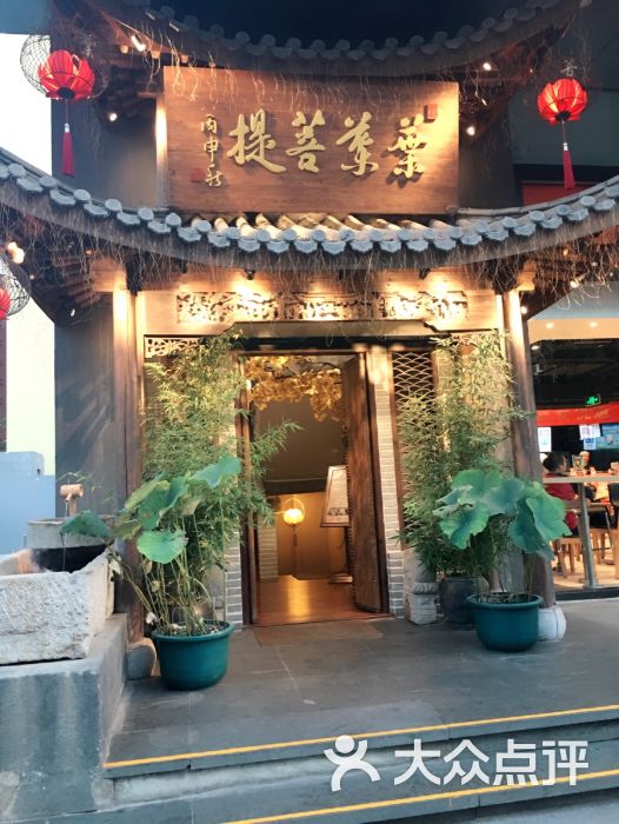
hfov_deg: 48.3
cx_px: 310
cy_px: 412
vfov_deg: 61.6
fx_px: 691
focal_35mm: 29
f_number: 2.2
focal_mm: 4.15
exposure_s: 1/17
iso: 100
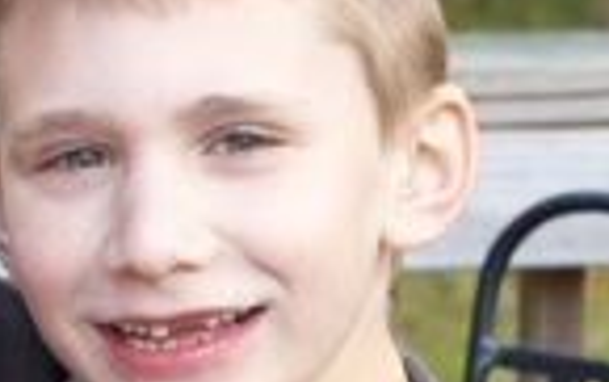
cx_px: 61
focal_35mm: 376
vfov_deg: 3.5
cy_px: 288
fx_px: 6252
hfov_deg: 5.6
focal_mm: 55
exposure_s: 1/60
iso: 400
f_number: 5.6
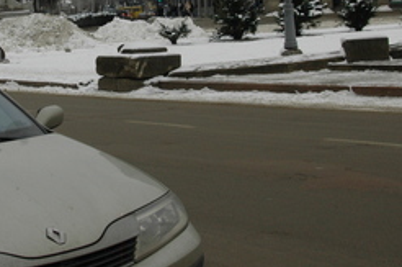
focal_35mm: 82
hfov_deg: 24.5
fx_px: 914
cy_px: 17
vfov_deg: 16.3
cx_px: 90
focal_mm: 28
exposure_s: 1/250
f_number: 8
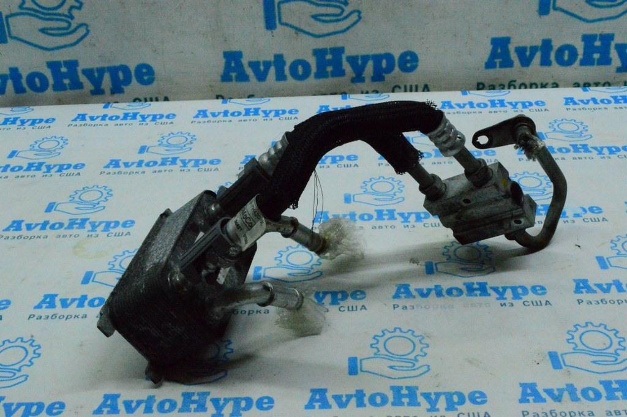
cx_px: 314
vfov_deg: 28.0
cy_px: 208
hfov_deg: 41.1
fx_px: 835
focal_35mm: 48
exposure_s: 1/100
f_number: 29
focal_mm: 32
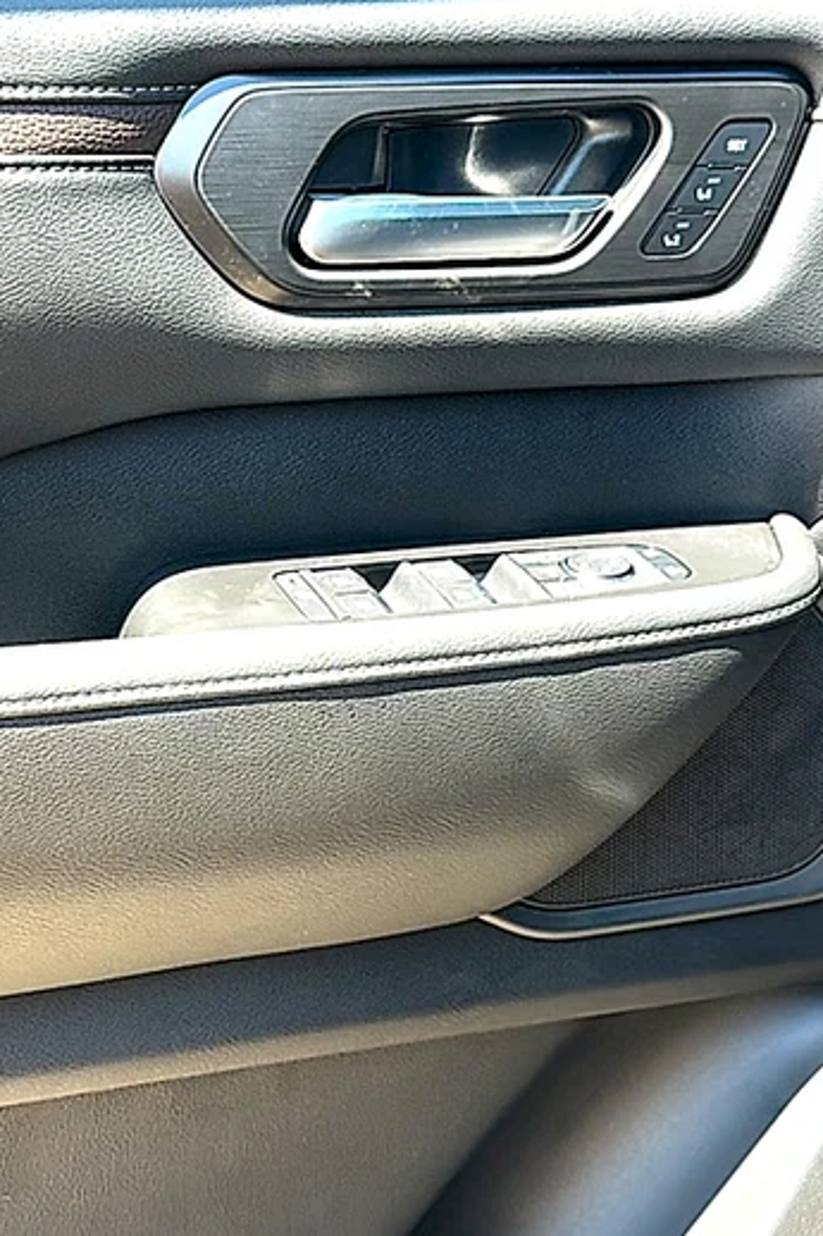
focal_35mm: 52
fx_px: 1784
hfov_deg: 25.8
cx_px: 267
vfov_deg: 38.2
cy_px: 612
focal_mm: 6.86
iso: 80
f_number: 1.78
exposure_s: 1/349
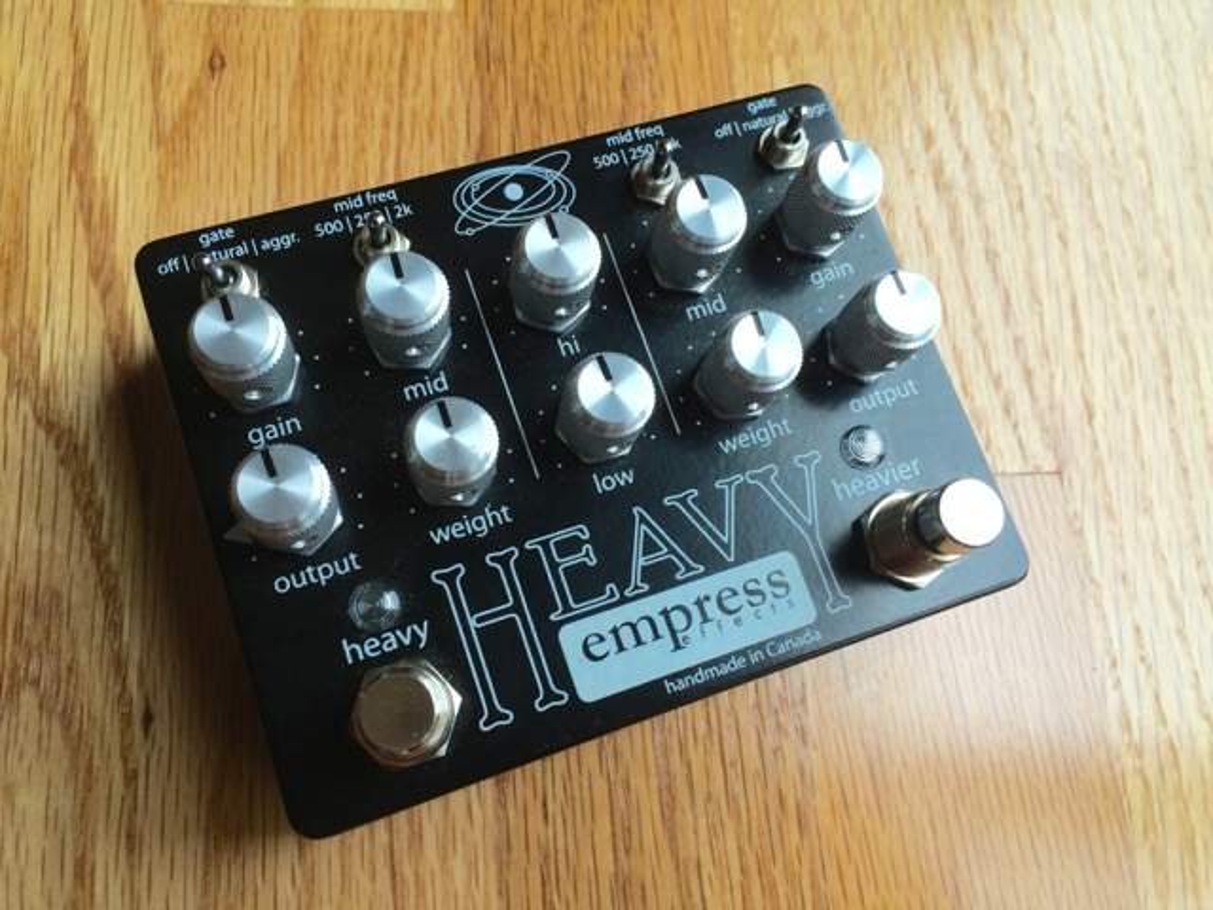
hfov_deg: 61.7
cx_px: 606
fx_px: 1016
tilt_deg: -72.6
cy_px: 455
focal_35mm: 29
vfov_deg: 48.2
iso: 50
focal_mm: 4.15
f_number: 2.2
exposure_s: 1/120
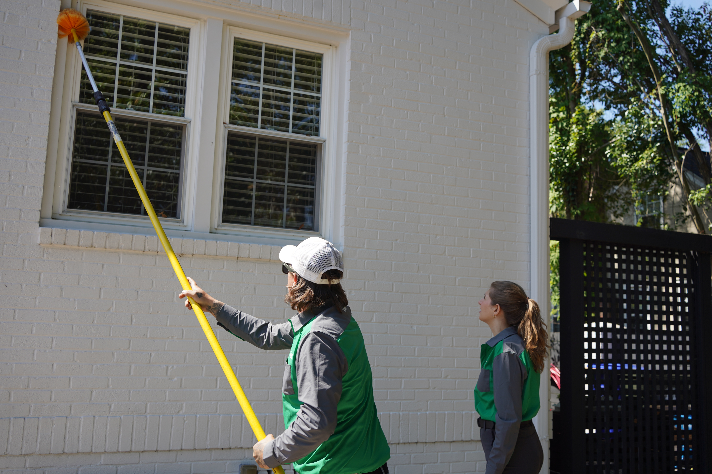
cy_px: 237
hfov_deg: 54.4
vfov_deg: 37.9
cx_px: 356
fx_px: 692
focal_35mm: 35
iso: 100
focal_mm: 35
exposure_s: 1/250
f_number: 5.6
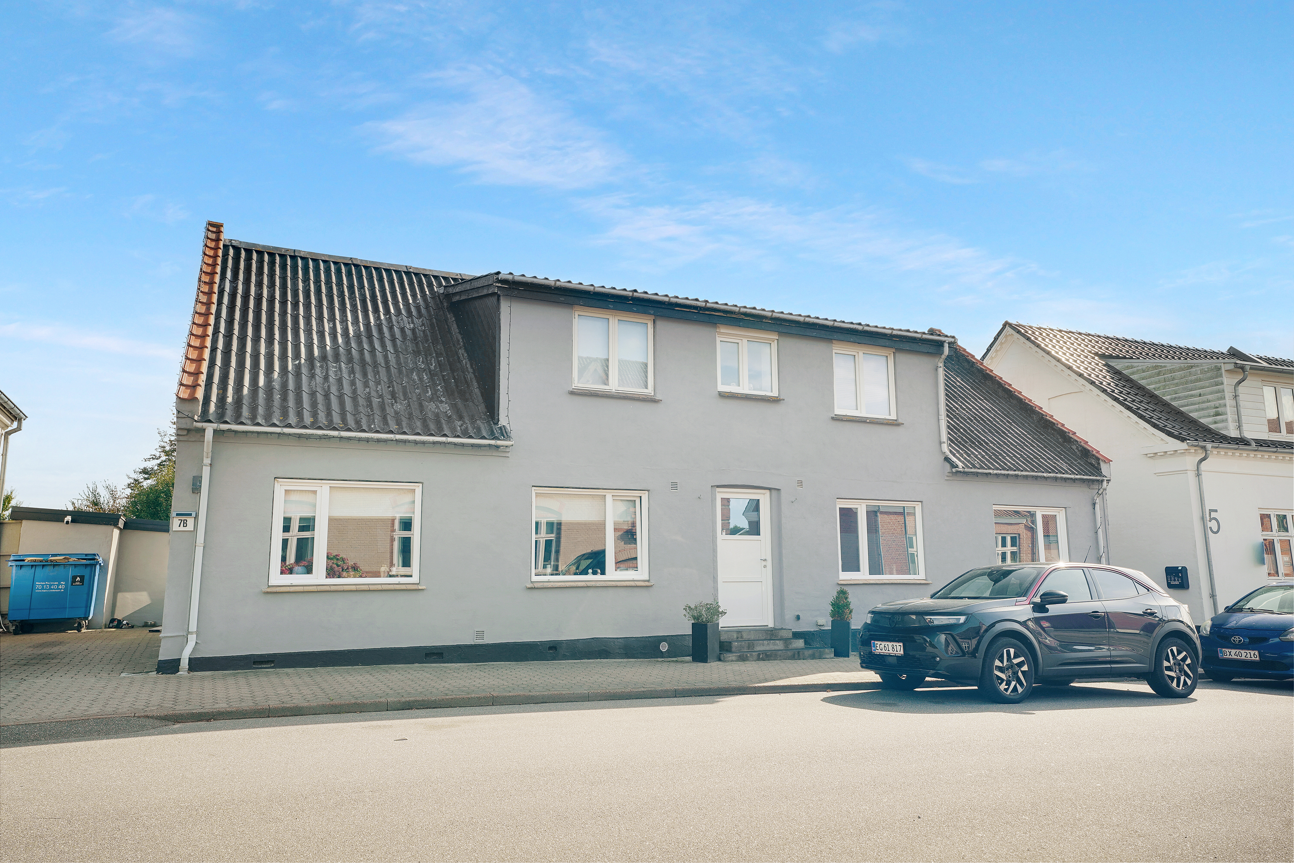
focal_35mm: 25
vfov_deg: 51.8
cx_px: 647
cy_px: 432
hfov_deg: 72.2
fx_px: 888
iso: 200
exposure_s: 1/200
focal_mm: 24.7
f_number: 8
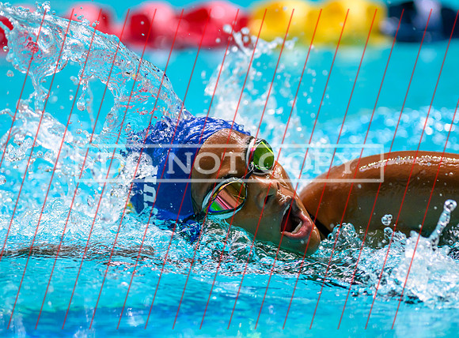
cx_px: 202
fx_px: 5122
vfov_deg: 3.8
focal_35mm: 389
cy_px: 200
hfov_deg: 5.1
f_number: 2.8
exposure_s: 1/800
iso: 1600
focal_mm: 300
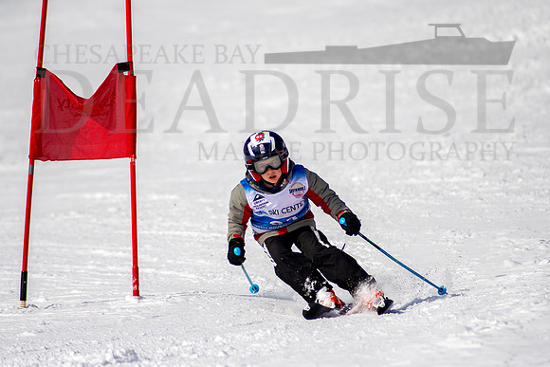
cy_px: 155
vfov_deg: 2.4
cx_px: 280
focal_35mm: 584
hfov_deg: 3.5
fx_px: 8924
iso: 100
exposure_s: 1/6400
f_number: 2.8
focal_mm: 300
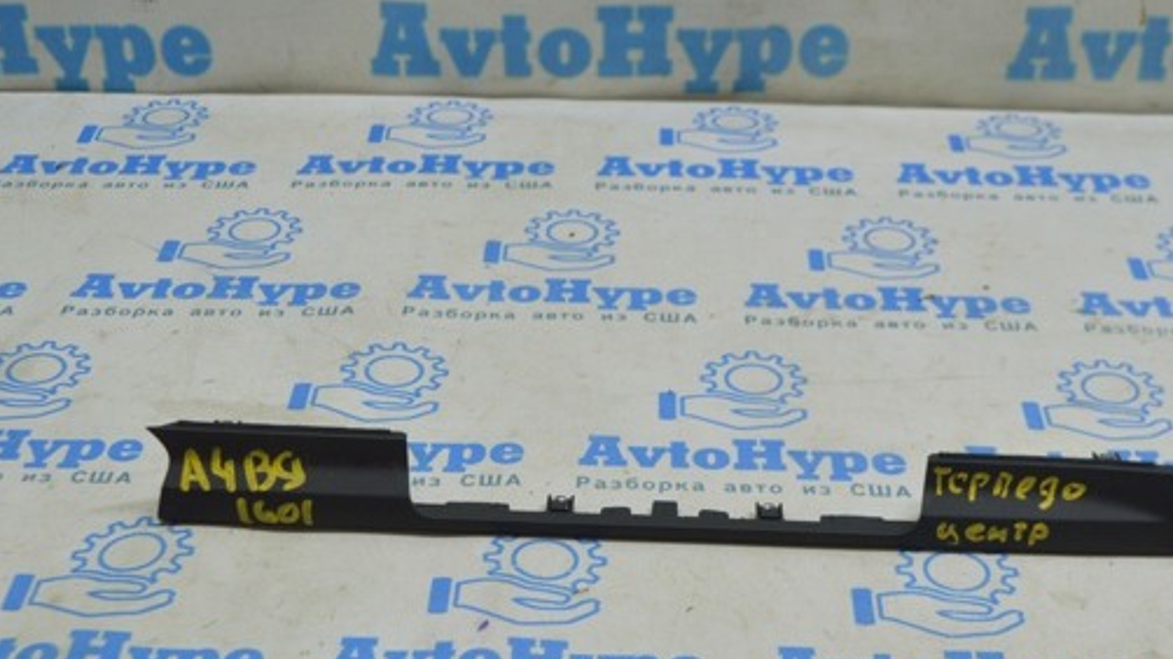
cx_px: 636
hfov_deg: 34.9
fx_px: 1866
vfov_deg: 19.9
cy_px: 473
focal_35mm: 60
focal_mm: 30
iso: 400
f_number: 5.6
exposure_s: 1/40
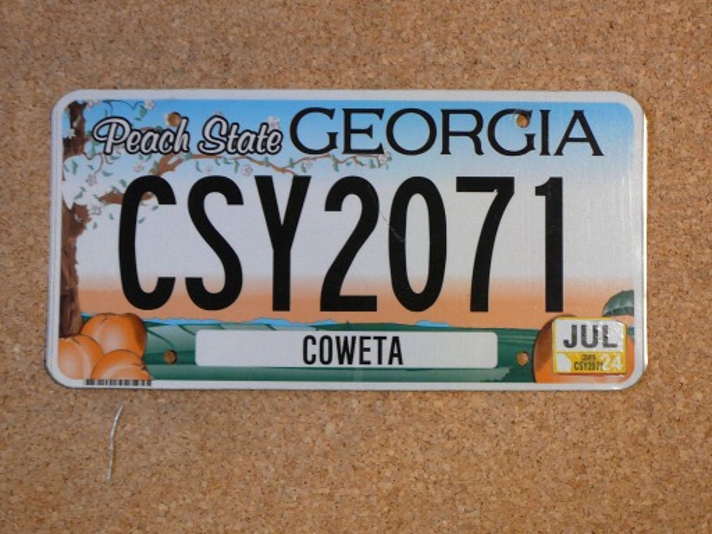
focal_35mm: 47
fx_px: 967
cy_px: 267
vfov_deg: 30.9
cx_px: 356
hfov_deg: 40.4
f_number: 3.3
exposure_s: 1/13
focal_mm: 7
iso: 200
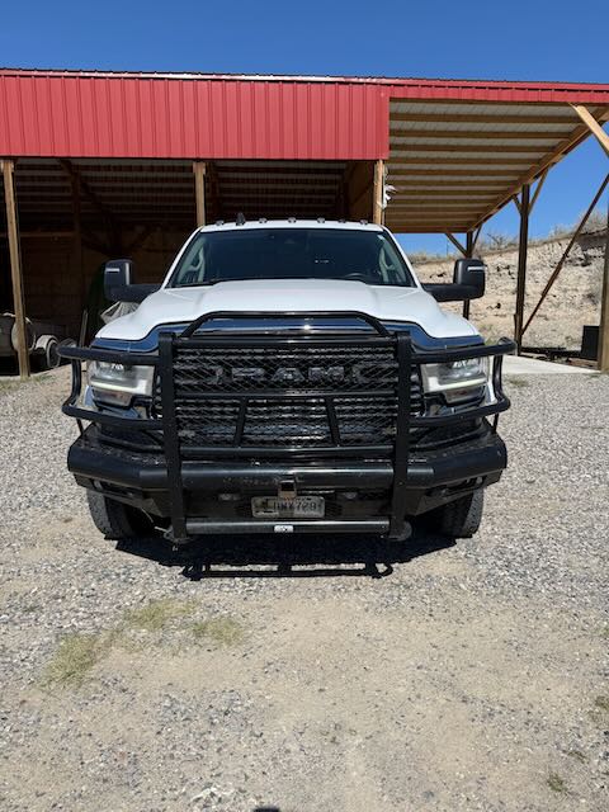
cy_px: 406
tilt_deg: -8.8
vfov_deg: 71.6
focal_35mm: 24
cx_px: 304
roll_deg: +0.4
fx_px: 563
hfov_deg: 56.8
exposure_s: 1/5714
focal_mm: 6.76
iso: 80
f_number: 1.78
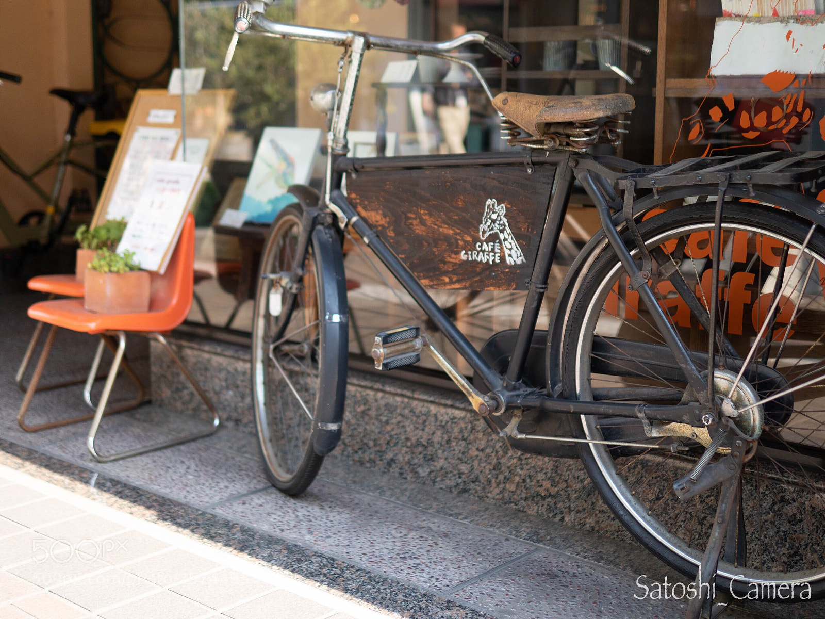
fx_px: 1192
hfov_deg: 38.2
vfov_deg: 29.1
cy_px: 310
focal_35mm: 50
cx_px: 412
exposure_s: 1/400
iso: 200
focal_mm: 25
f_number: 1.4
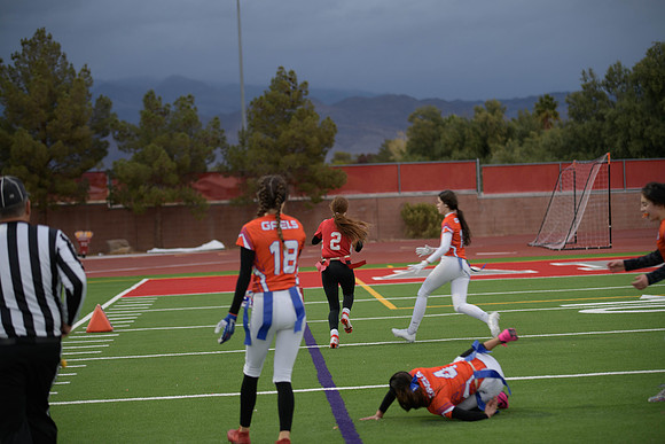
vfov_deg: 13.7
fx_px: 1848
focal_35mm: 100
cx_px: 332
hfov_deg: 20.4
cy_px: 222
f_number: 2.8
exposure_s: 1/200
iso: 250
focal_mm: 100
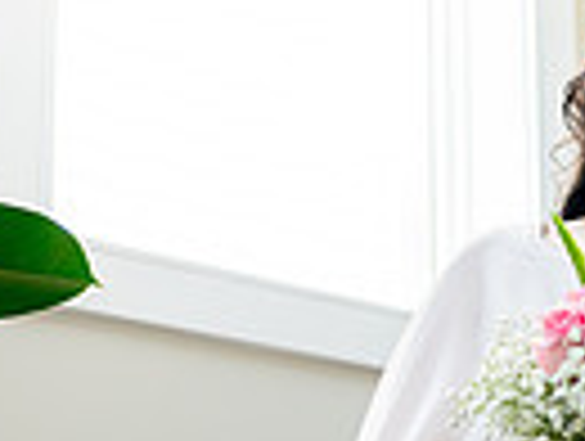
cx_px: 734
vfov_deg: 12.2
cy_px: 457
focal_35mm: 120
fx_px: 2032
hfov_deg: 15.7
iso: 800
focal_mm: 28
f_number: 2
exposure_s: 1/250
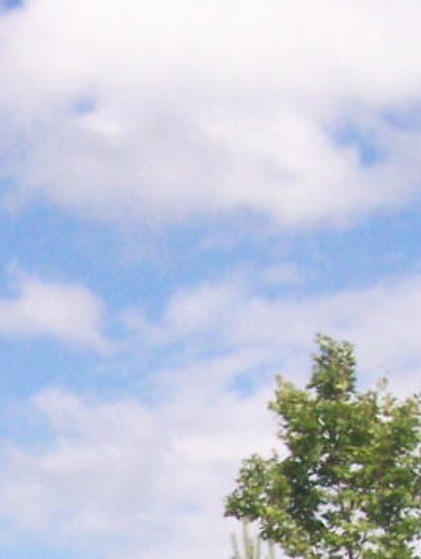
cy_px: 851
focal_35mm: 146
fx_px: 2363
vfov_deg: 12.8
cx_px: -84
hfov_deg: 10.0
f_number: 5.6
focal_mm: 6.3
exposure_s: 1/1600
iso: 400
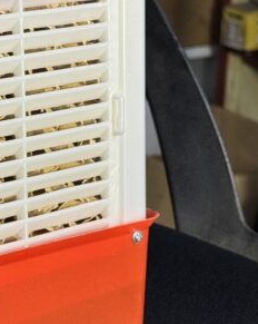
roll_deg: -0.1
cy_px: 120
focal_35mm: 129
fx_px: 1234
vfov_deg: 14.9
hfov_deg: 11.7
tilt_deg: -14.6
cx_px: -52
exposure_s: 1/100
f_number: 1.78
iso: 50
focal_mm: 6.76
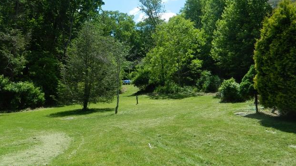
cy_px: 65
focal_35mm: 28
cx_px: 145
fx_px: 220
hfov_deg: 67.9
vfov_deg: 41.2
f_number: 3.1
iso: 80
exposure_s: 1/800
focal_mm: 4.5
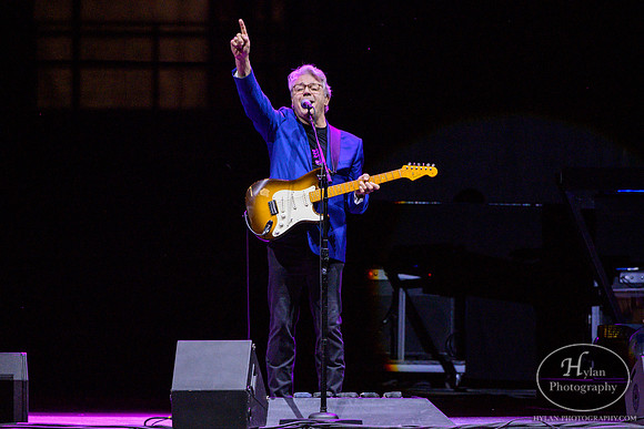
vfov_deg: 2.7
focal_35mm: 504
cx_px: 354
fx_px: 9011
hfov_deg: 4.1
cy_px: 242
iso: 4000
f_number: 5.6
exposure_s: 1/500
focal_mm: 400
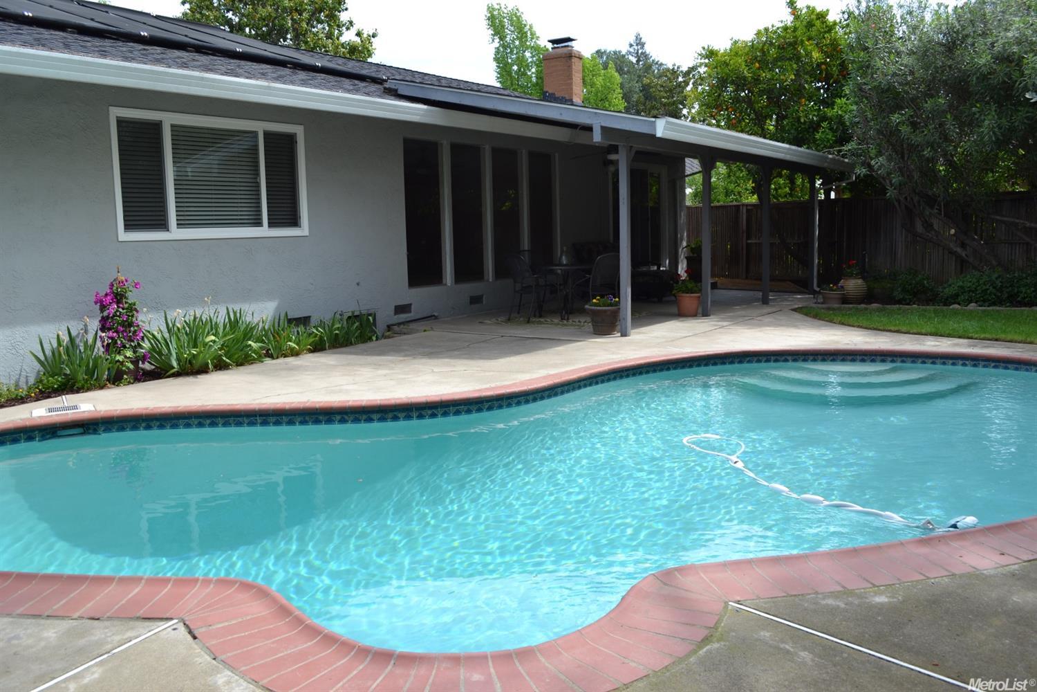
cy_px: 346
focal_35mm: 30
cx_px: 518
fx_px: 864
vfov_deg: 43.6
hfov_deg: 61.9
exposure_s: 1/160
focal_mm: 20
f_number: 6.3
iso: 100
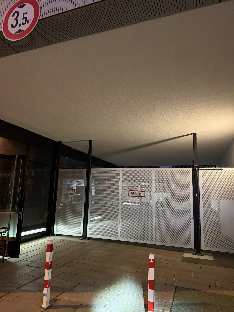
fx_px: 216
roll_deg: -2.1
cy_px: 156
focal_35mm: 24
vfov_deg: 71.6
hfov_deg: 56.8
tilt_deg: +9.6
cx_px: 117
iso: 800
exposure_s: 1/33
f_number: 1.78
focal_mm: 6.76
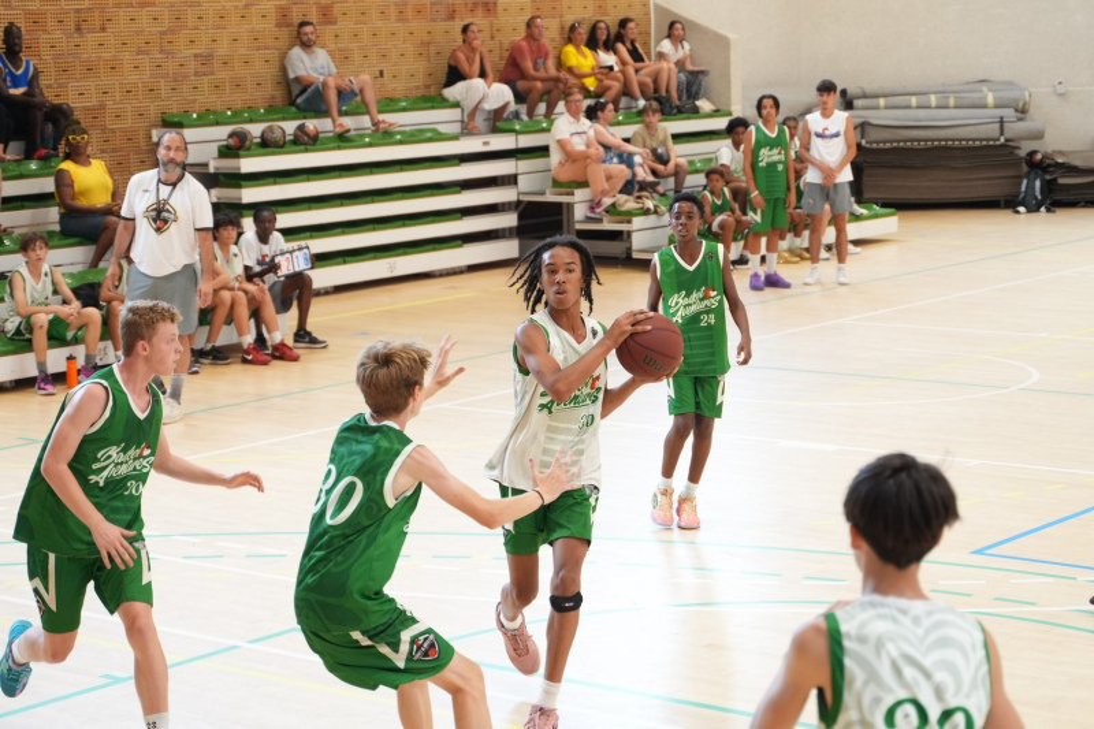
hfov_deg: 25.5
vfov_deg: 17.2
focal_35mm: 80
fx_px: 2415
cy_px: 364
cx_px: 547
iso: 1250
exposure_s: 1/500
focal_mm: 53
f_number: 2.8
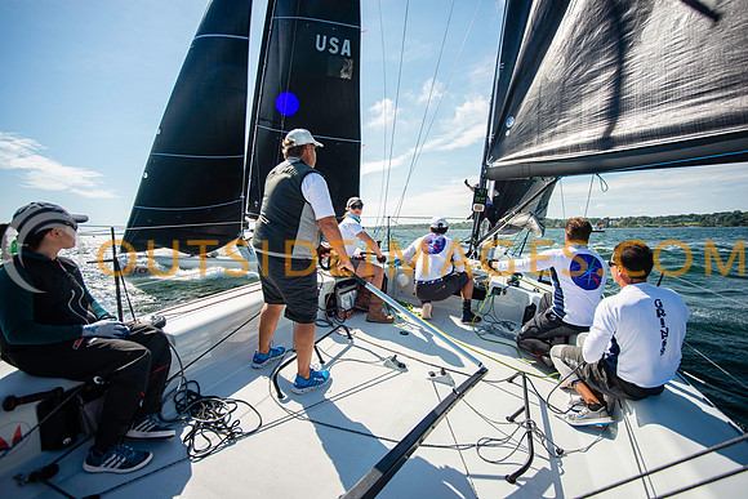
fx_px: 333
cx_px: 374
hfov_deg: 96.7
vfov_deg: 73.8
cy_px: 250
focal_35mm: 16
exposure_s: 1/1600
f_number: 5
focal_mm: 16
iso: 320
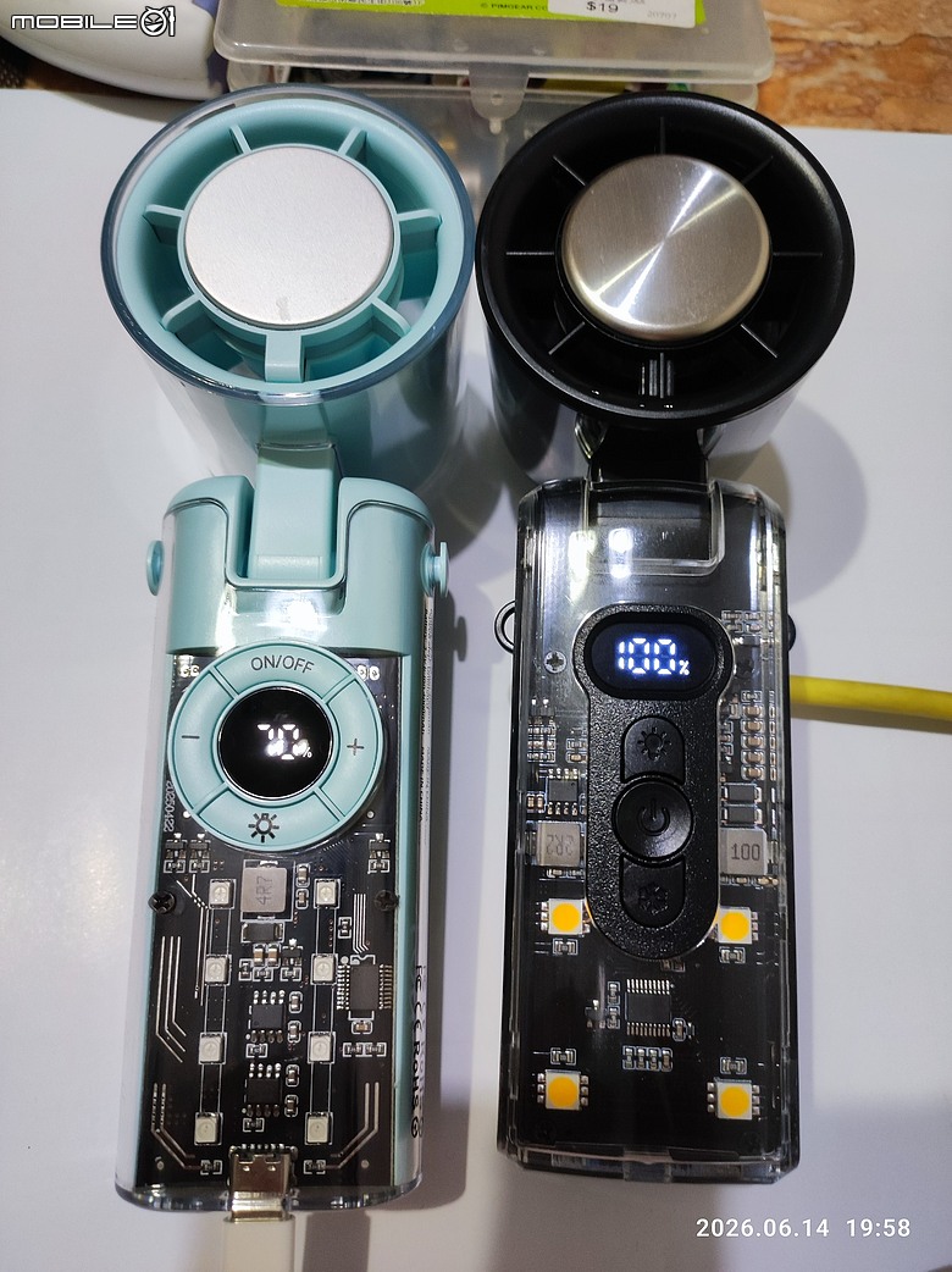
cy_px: 636
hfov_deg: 54.8
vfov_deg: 69.4
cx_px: 476
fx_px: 918
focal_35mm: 25
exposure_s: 1/30
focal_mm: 4.7
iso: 654
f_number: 1.79
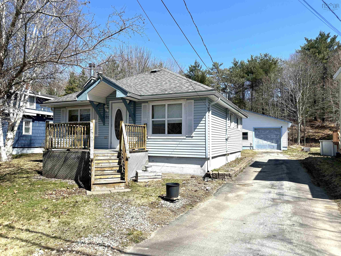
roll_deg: +2.2
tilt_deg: -0.2
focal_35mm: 24
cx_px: 170
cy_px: 128
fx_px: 236
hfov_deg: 71.6
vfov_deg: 56.8
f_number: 1.78
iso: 80
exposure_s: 1/4184
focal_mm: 6.86
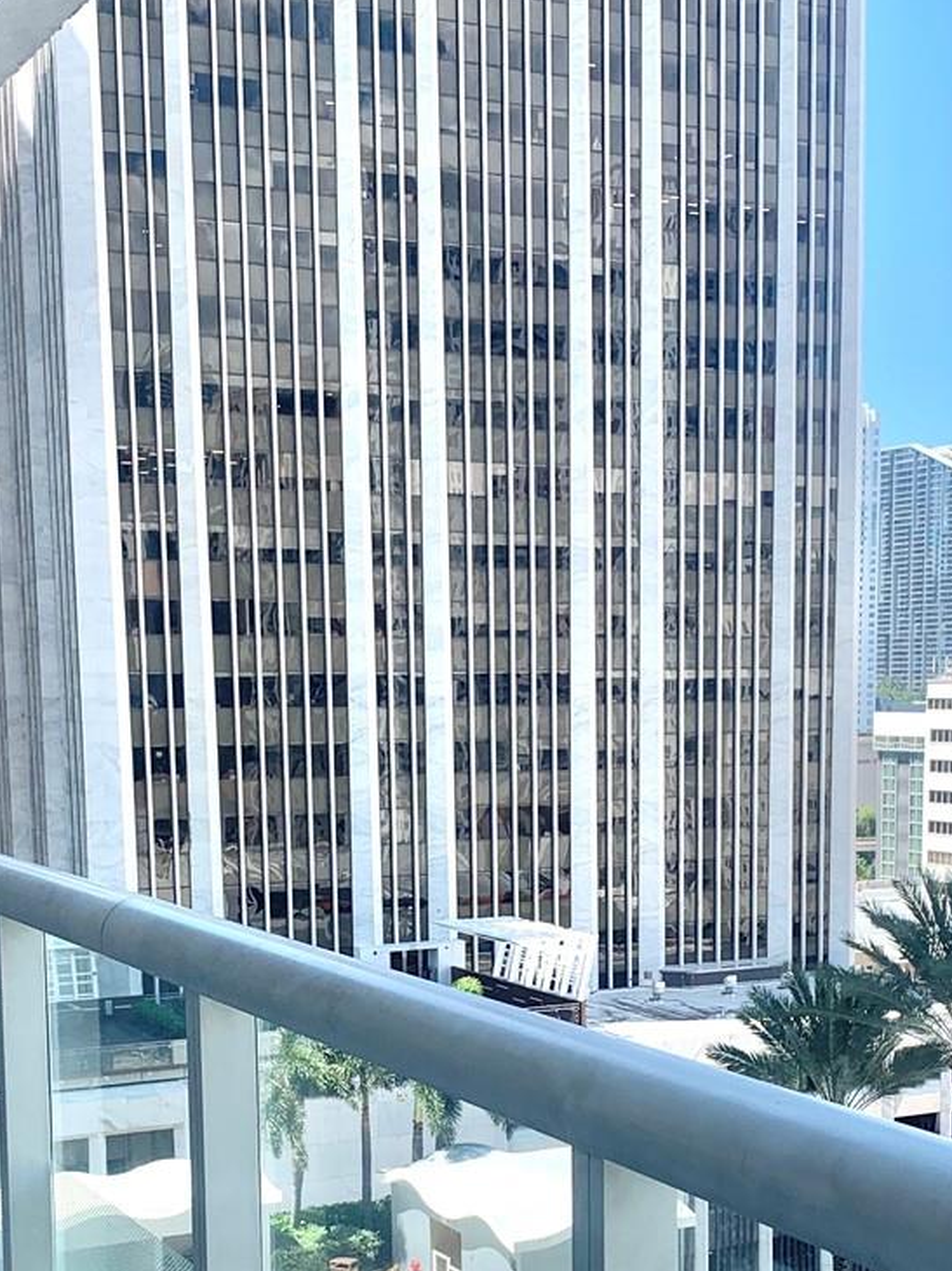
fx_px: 2091
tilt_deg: -8.4
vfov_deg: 32.9
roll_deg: +0.9
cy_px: 1006
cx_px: 546
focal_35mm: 57
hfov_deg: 25.6
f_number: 1.8
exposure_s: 1/1111
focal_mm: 4.25
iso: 25
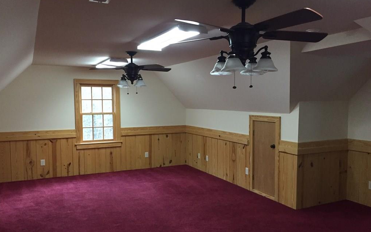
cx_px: 186
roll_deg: -0.4
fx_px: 314
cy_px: 124
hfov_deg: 61.2
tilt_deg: -3.5
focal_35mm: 31
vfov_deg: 40.6
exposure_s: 1/30
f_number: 2.2
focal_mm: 4.15
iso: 250
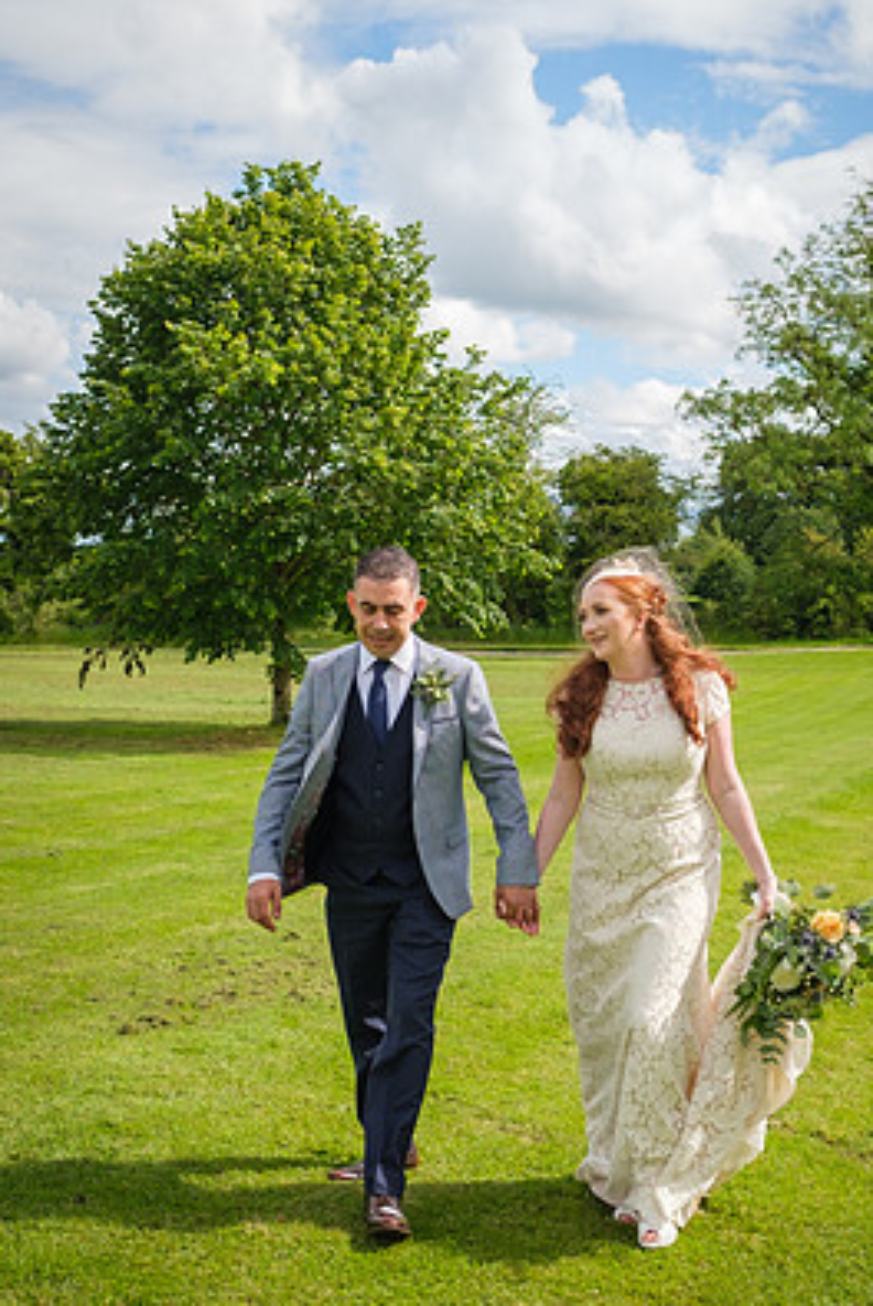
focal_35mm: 50
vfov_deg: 39.6
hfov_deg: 26.8
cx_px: 264
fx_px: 1815
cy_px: 632
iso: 200
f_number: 3.6
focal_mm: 16
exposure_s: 1/1000
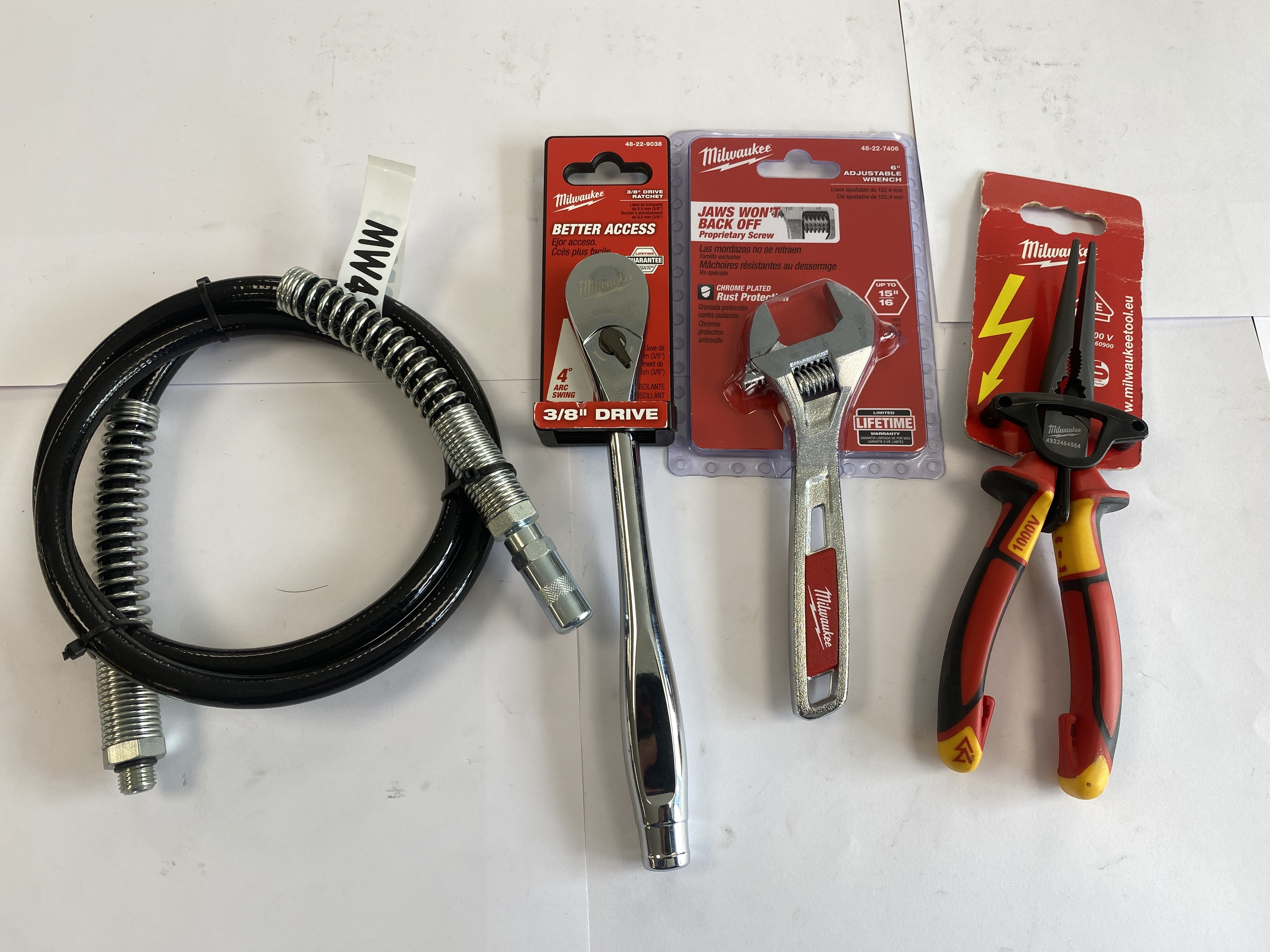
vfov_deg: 53.1
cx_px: 635
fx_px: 954
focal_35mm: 26
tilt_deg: -73.7
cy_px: 476
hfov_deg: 67.3
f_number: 1.8
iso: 32
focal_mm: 4.25
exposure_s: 1/100
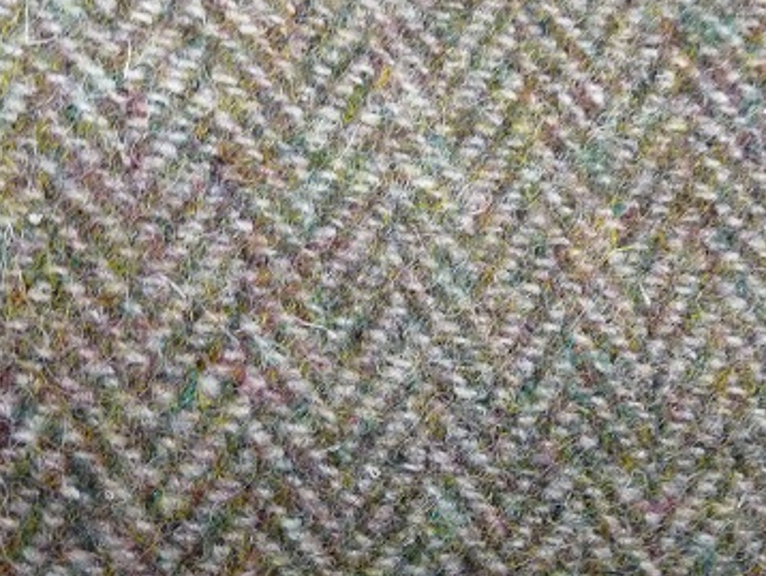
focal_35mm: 55
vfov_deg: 26.6
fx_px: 1218
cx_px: 419
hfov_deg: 34.9
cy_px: 323
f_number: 3.3
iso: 400
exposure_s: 1/10
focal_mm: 4.4
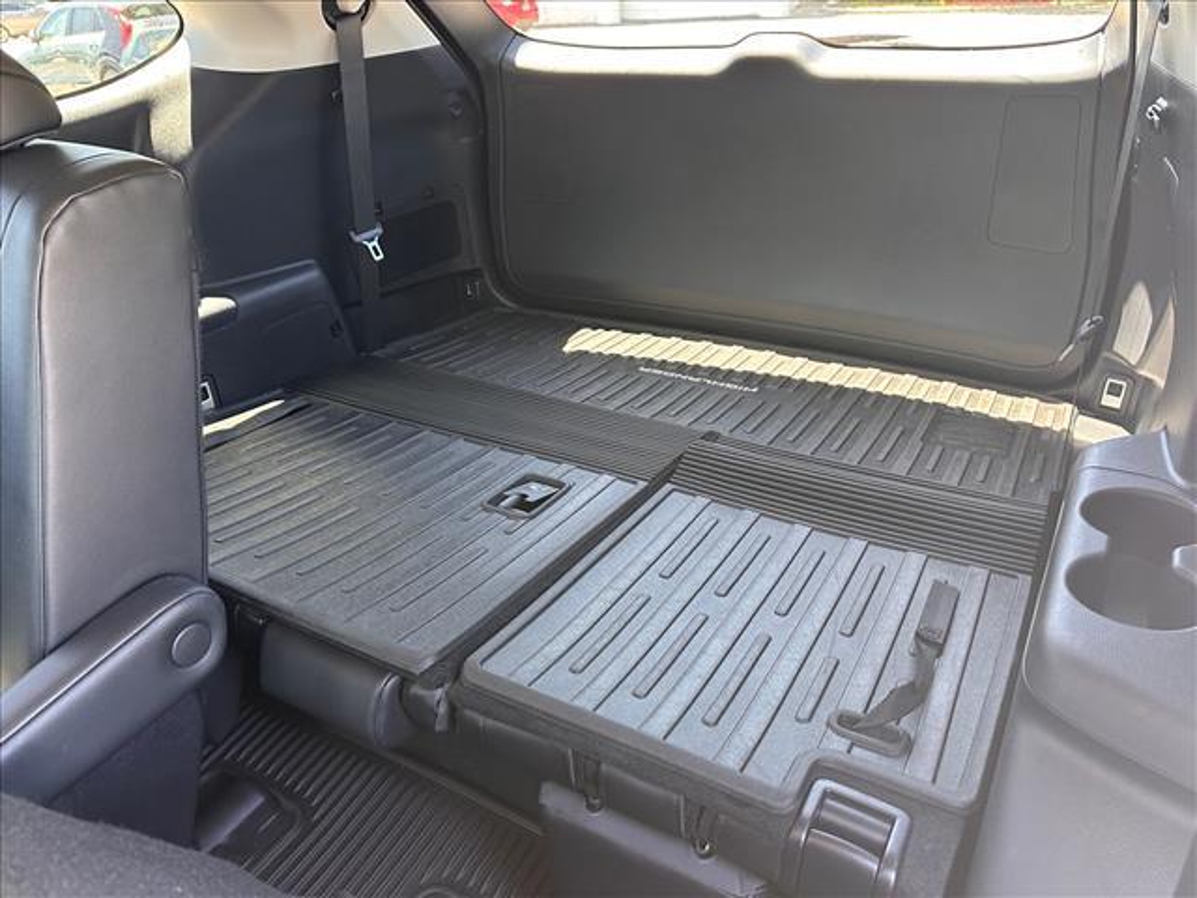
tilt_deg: -29.0
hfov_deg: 71.6
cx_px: 598
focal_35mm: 24
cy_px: 449
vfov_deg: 56.8
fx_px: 830
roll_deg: +5.1
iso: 250
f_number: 1.78
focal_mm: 6.86
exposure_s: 1/60
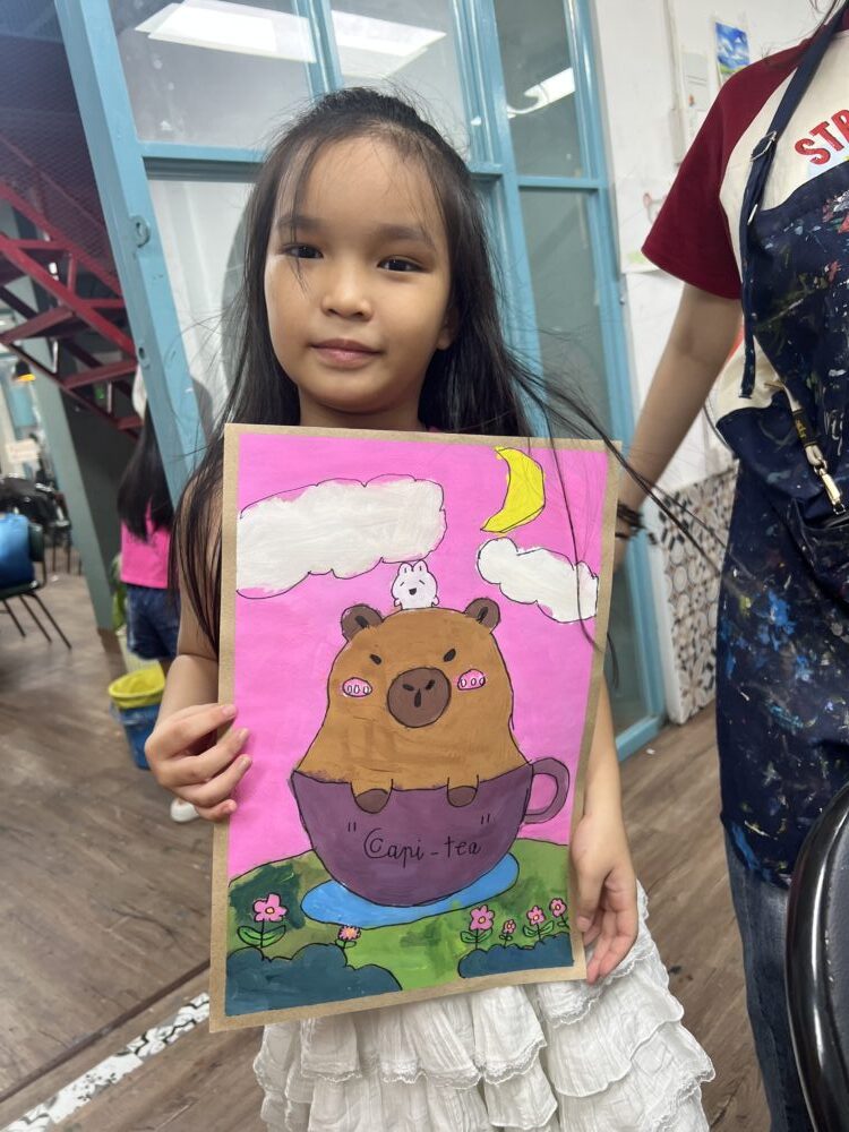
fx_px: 850
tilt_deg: -12.3
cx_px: 424
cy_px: 566
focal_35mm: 26
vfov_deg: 67.3
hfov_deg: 53.1
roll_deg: +11.4
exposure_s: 1/100
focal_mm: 5.7
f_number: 1.5
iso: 100
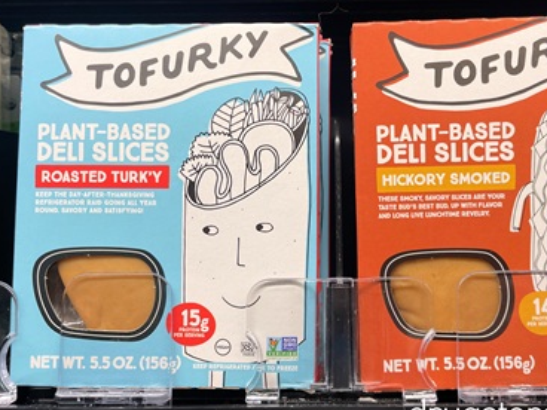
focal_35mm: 34
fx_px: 537
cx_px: 326
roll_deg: +0.6
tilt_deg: +1.1
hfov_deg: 53.6
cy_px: 160
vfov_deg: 41.6
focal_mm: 5.1
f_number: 1.6
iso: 32
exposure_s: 1/127
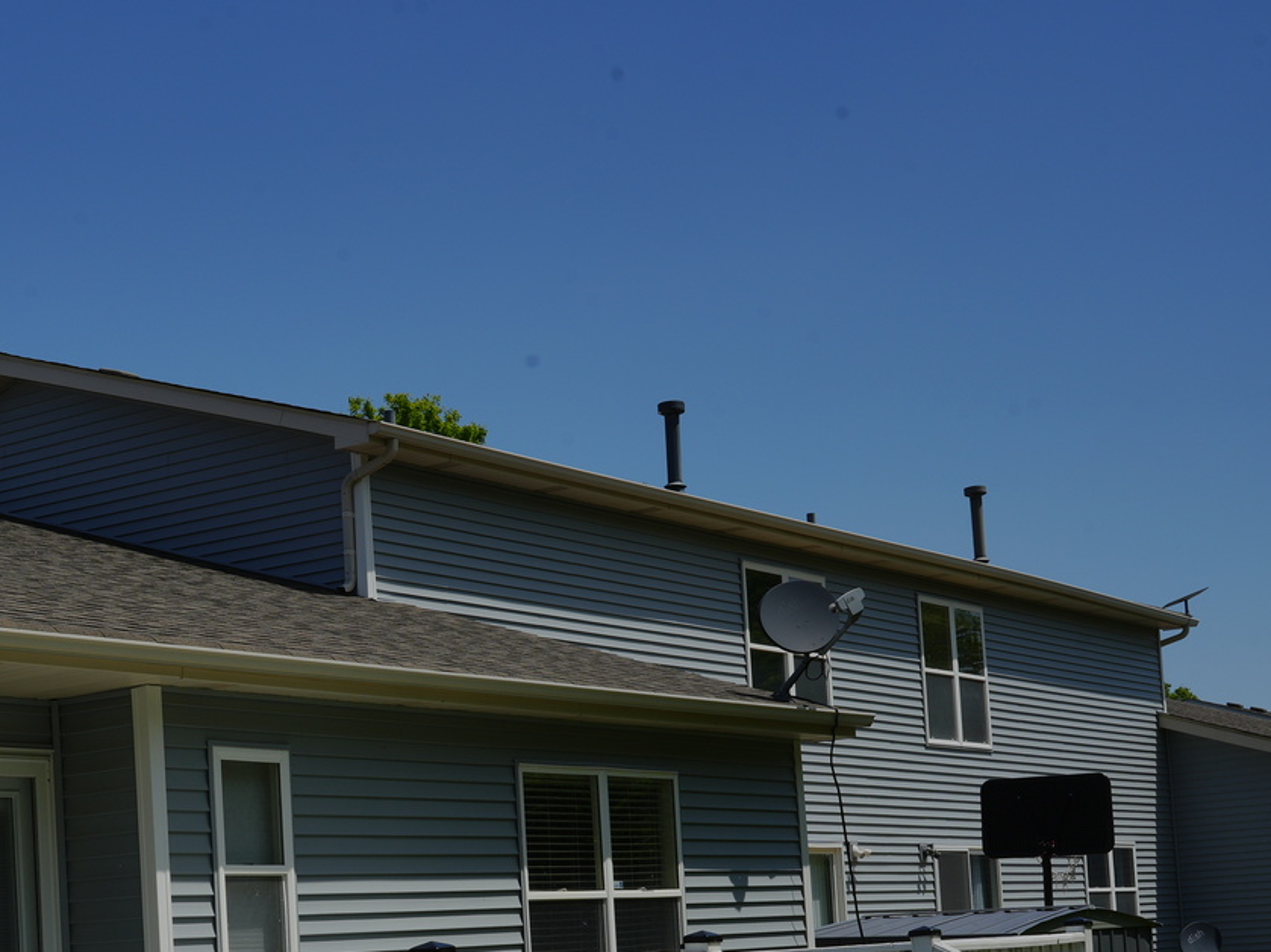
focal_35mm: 65
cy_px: 807
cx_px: 208
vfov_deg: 22.2
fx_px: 2386
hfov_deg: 29.0
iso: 64
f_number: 16
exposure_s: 1/200
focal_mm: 35
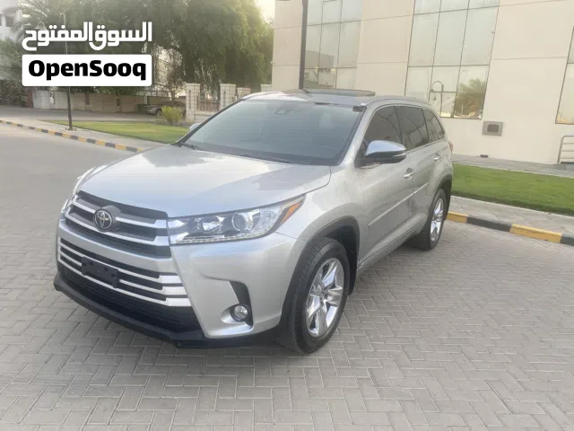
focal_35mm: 26
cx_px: 287
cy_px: 216
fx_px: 431
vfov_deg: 53.1
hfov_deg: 67.3
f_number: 1.8
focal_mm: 4.25
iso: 32
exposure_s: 1/379
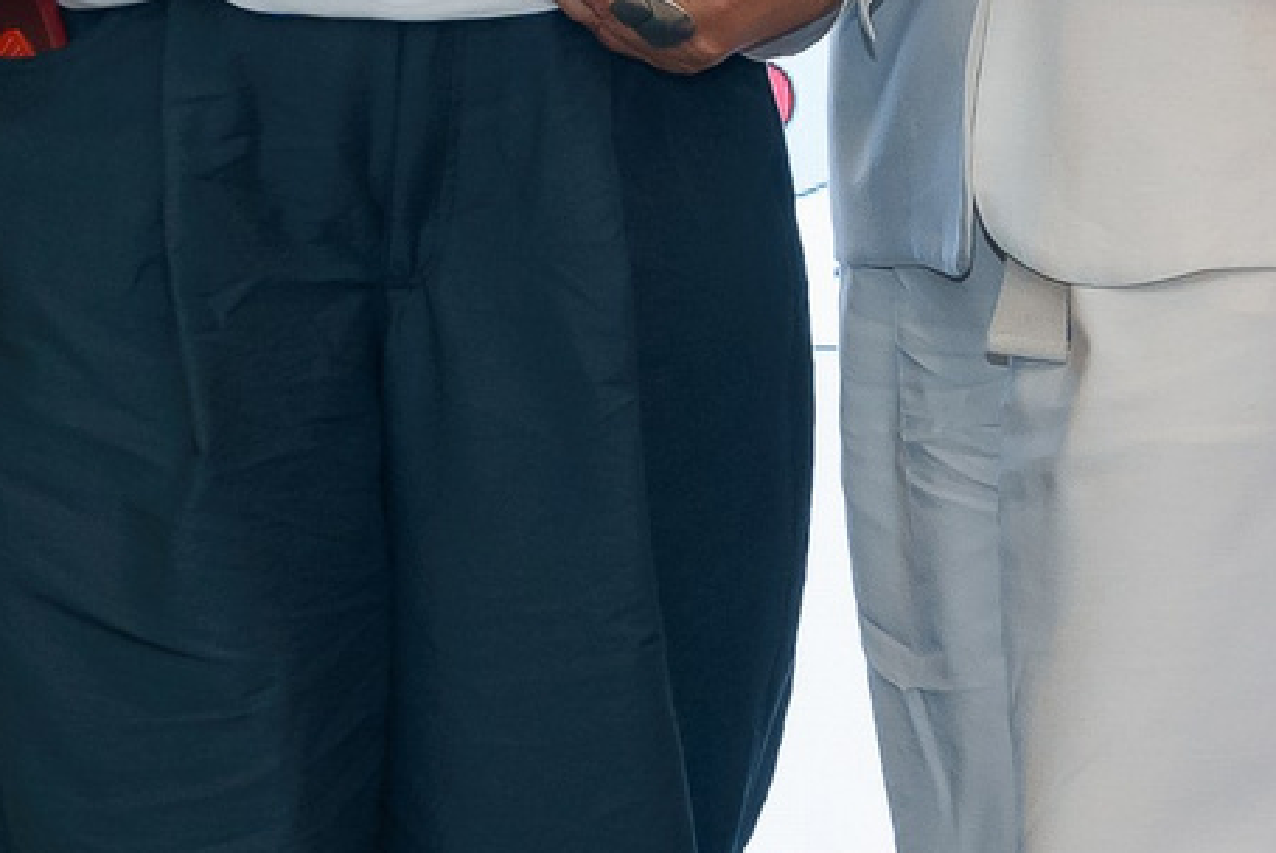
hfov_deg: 6.9
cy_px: -10
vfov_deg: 4.6
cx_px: 721
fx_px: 10569
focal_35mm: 298
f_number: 4
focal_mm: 53
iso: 1000
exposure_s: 1/125
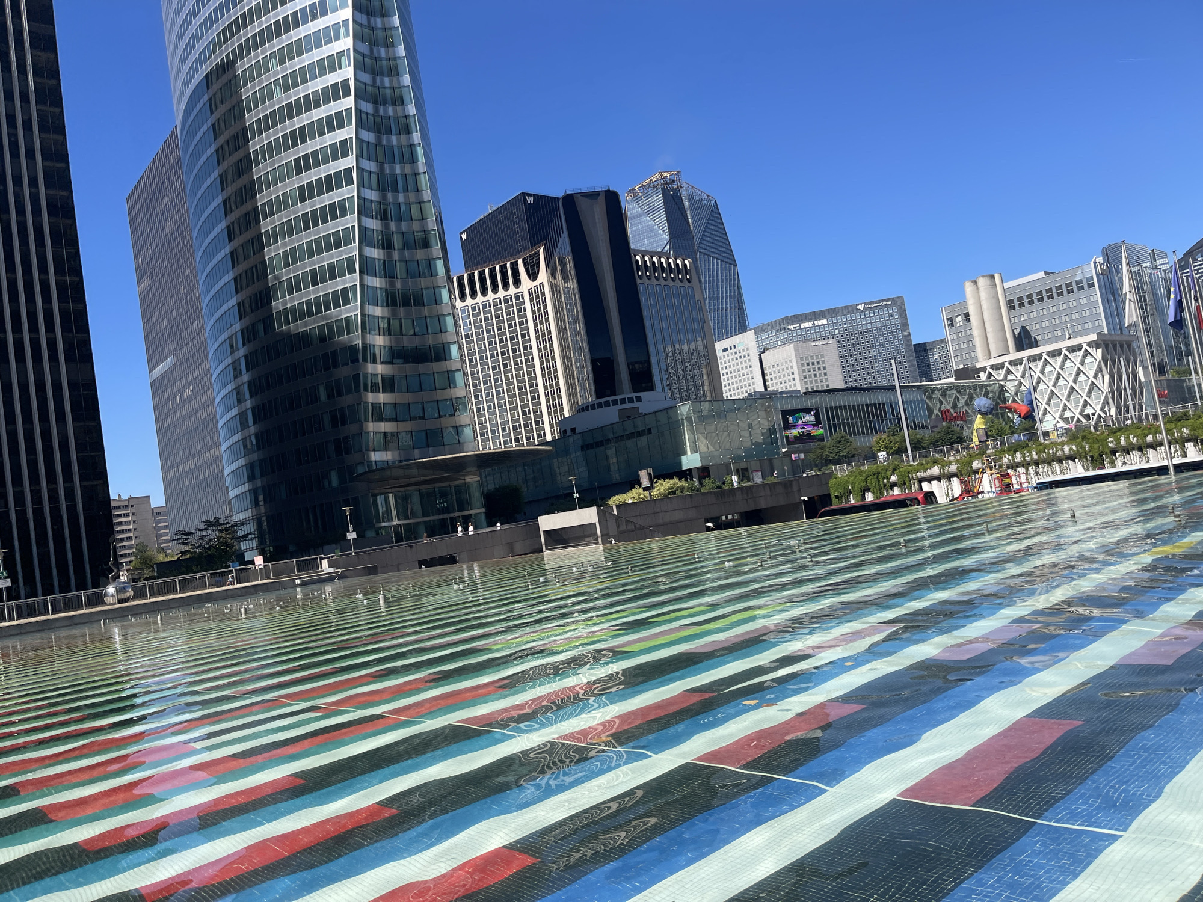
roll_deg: +8.5
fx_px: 869
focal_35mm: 25
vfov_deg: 54.9
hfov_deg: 69.4
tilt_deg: +0.2
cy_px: 451
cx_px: 602
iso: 32
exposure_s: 1/3344
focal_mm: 5.1
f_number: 1.6
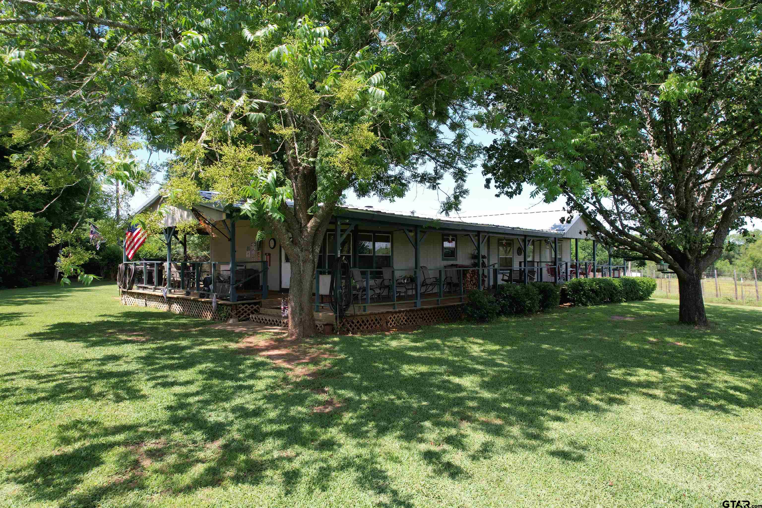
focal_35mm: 22
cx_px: 381
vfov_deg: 57.2
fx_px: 466
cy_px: 254
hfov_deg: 78.6
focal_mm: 8.38
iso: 100
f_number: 2.8
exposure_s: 1/640
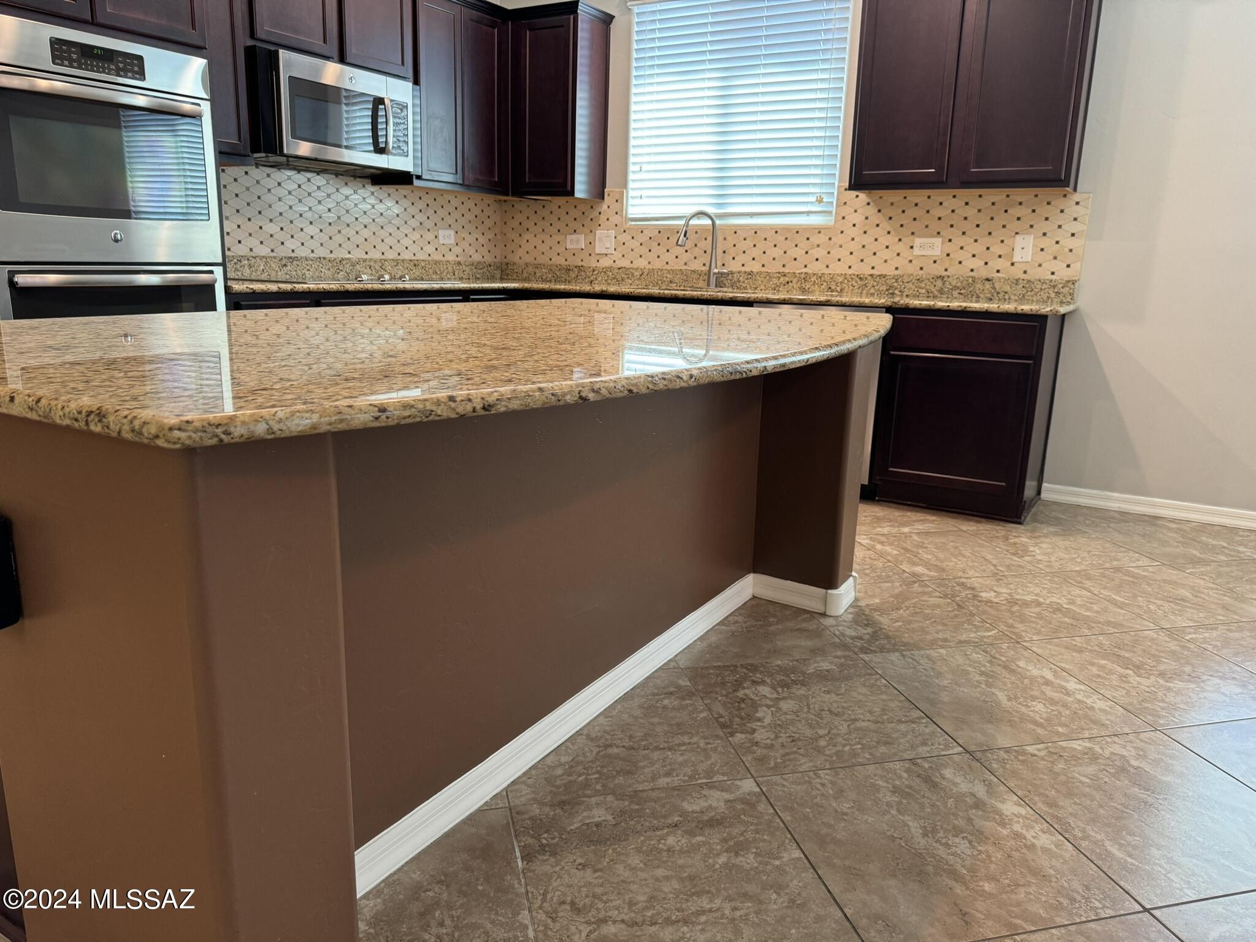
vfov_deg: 56.8
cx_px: 628
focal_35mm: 24
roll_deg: -2.0
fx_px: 871
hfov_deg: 71.6
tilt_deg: -14.9
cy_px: 471
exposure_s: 1/60
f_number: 1.78
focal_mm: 6.76
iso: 200
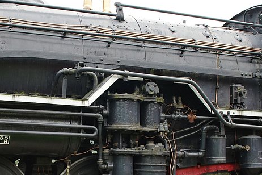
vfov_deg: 21.8
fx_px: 451
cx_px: 90
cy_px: 124
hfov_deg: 32.2
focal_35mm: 62
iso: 1250
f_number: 8
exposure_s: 1/320
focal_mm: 28
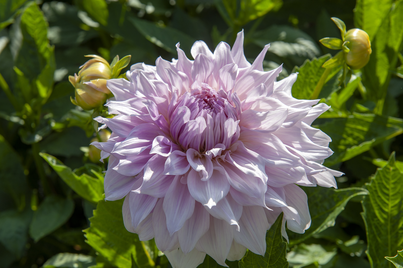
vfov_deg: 21.9
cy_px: 134
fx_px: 694
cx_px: 202
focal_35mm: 62
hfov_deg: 32.4
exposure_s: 1/320
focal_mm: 62
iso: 200
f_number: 9
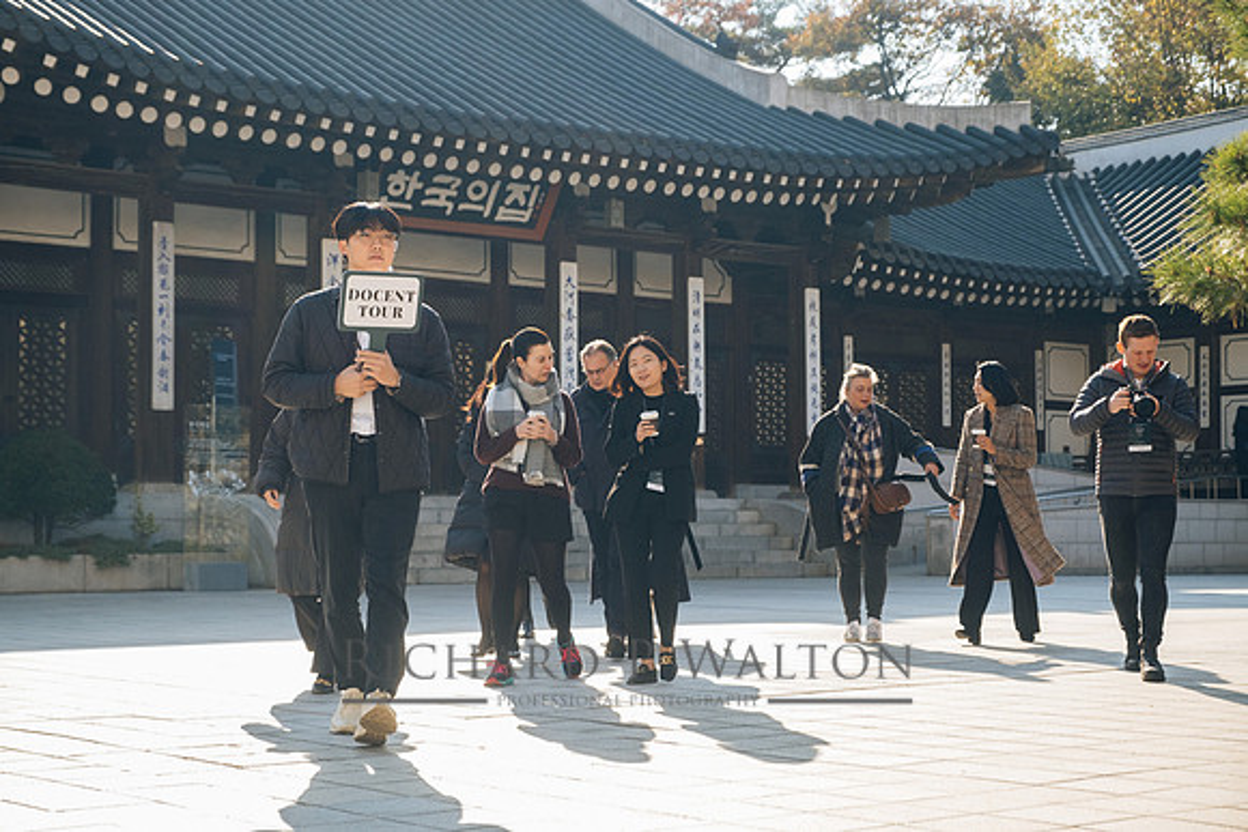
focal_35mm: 64
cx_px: 624
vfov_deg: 21.3
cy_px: 416
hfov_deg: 31.4
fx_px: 2219
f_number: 3.2
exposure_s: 1/2000
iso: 400
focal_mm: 42.7
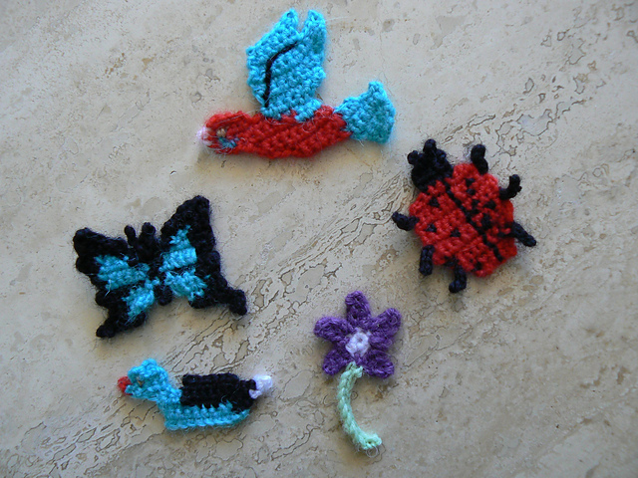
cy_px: 239
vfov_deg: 39.7
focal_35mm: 36
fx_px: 664
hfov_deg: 51.4
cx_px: 319
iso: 125
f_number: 2.8
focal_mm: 6
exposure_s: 1/30
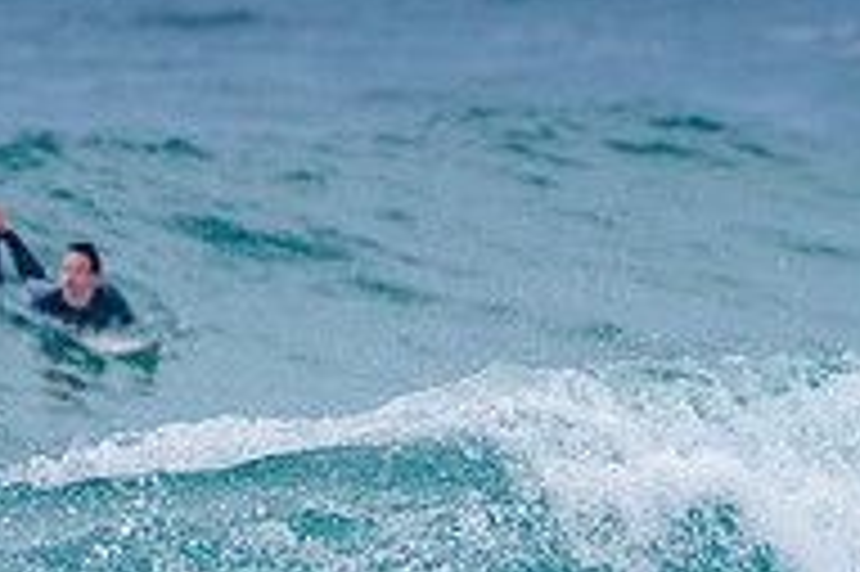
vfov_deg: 0.7
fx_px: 44418
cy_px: 644
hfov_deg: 1.1
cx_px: 1042
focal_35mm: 1861
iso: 500
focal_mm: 500
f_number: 5.6
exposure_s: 1/2000
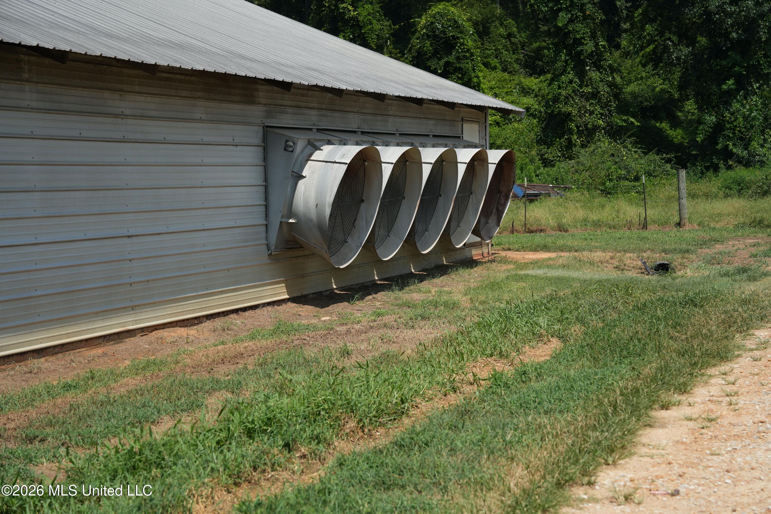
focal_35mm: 70
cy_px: 257
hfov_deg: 28.8
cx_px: 386
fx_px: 1499
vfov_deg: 19.5
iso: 400
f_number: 5
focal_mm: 70
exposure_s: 1/2500
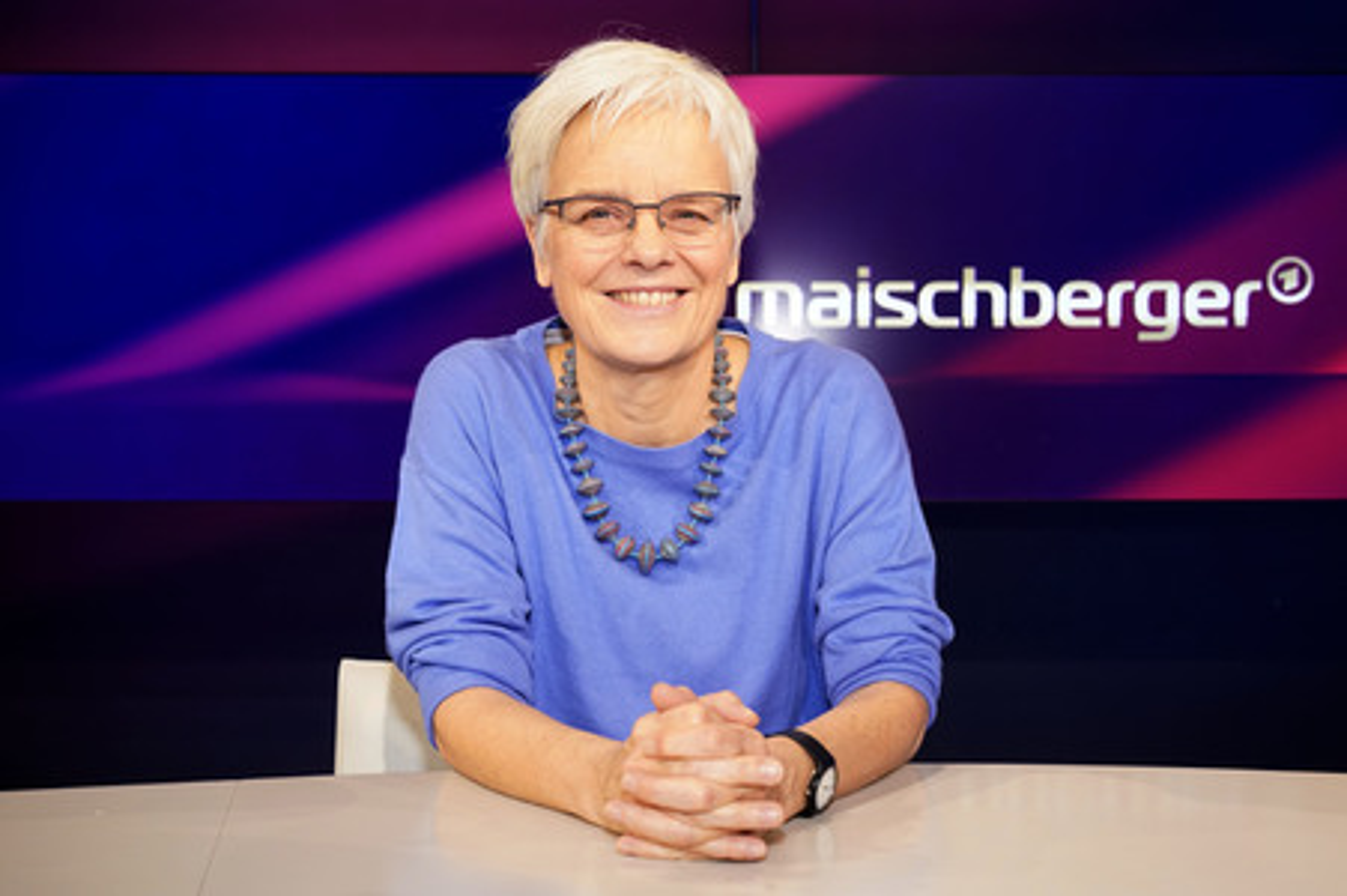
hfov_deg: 53.2
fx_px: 1346
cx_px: 674
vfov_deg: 36.8
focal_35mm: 36
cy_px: 448
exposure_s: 1/50
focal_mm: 36
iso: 2000
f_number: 5.6
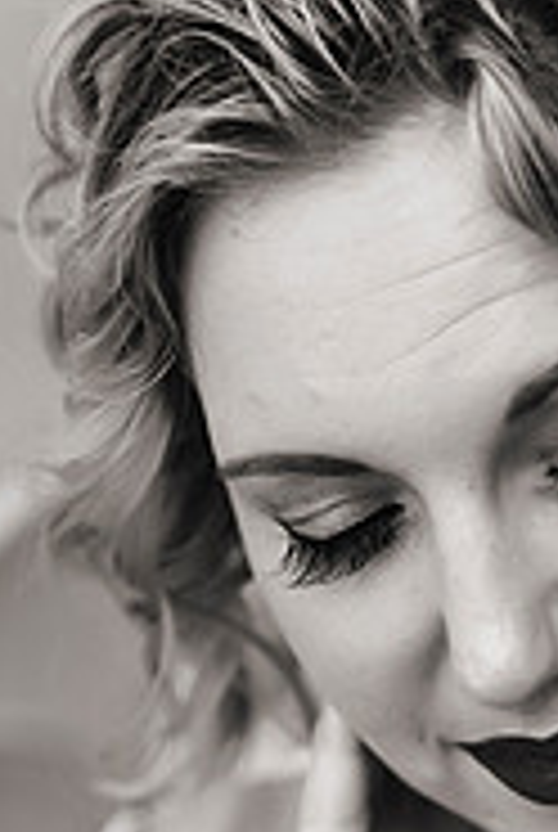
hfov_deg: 8.1
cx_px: 522
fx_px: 3937
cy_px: 783
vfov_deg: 12.0
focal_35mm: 170
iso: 200
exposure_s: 1/200
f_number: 2.8
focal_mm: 70
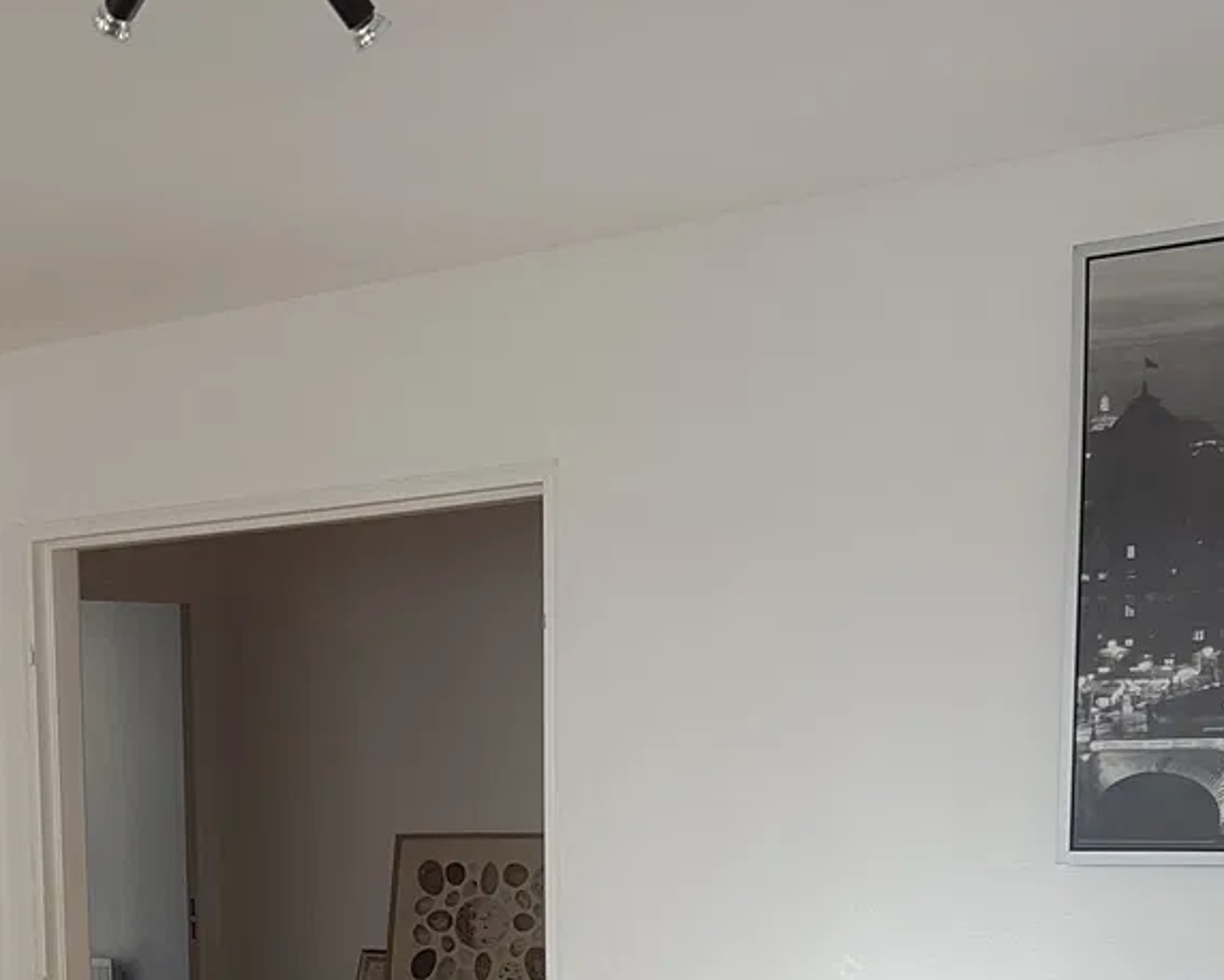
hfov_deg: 26.1
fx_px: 2573
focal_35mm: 71
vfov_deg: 20.8
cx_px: 199
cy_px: 989
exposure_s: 1/208
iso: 40
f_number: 1.7
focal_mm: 4.2
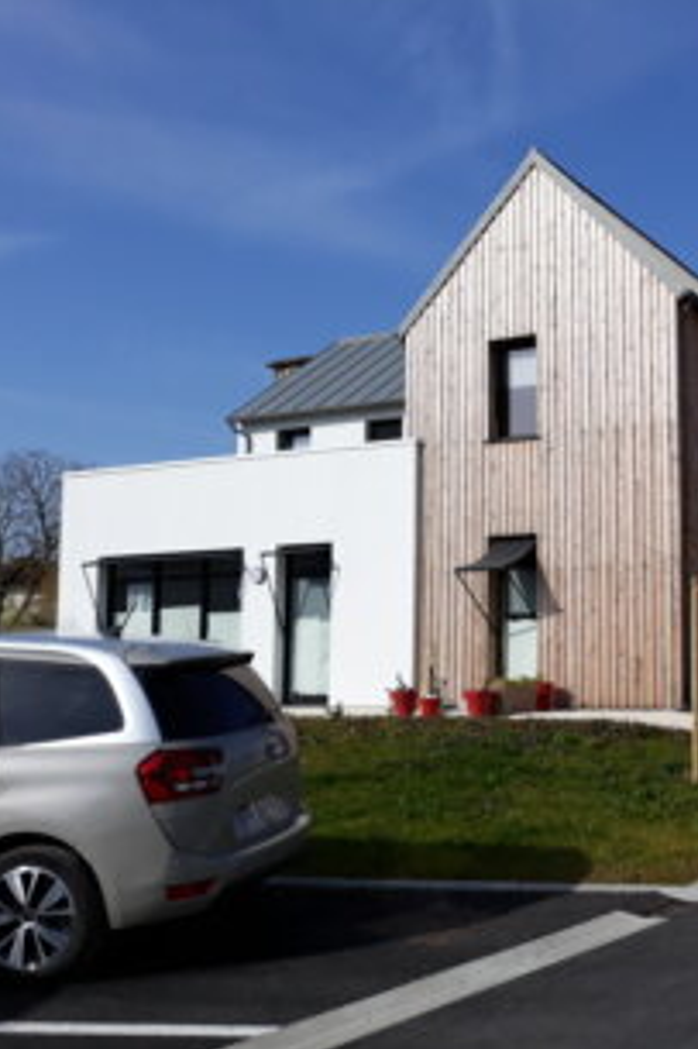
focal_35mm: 38
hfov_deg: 33.1
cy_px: 526
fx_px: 1106
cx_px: 640
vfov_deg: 50.7
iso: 40
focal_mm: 3.71
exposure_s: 1/2475
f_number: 1.7
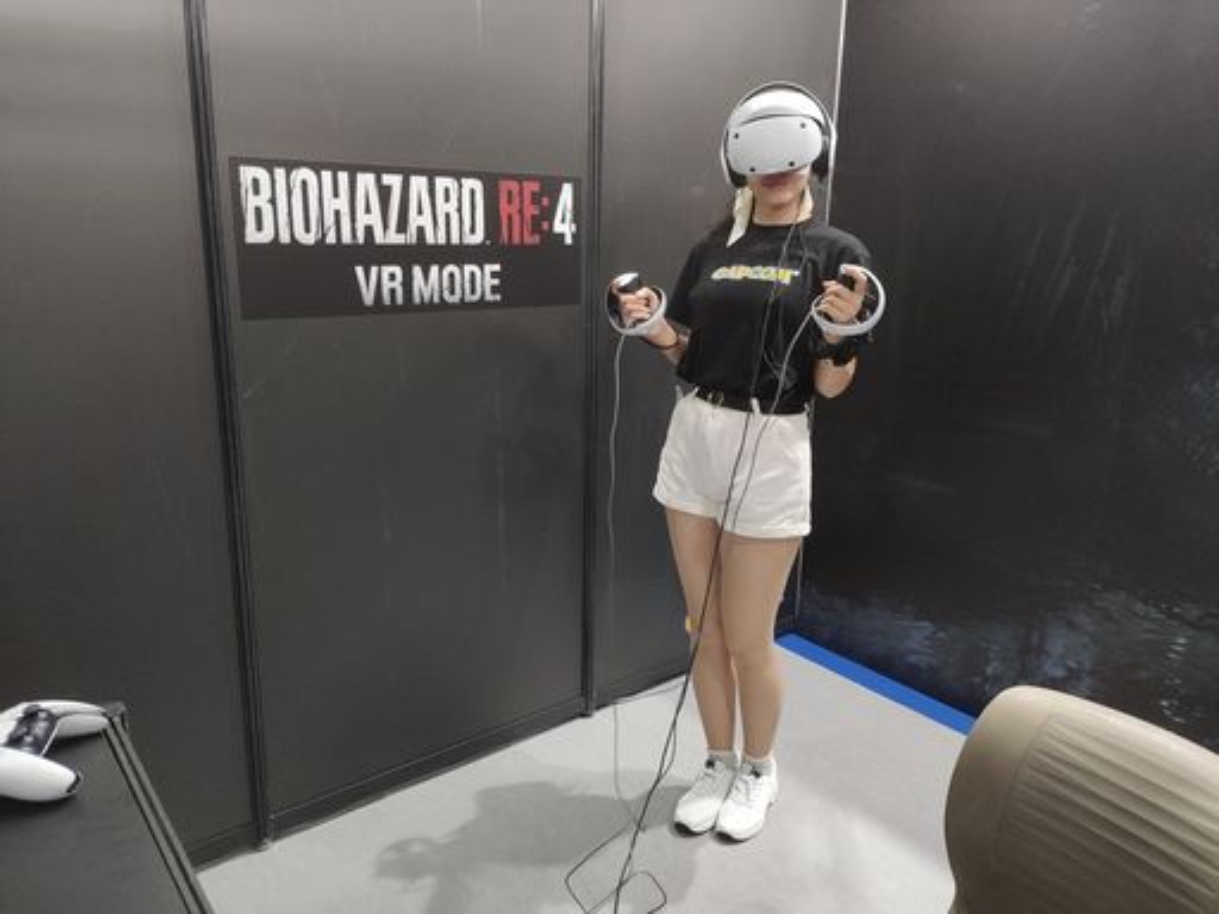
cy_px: 457
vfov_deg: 53.1
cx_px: 610
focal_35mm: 26
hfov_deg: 67.3
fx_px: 916
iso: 2458
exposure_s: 1/50
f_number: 1.75
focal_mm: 4.75
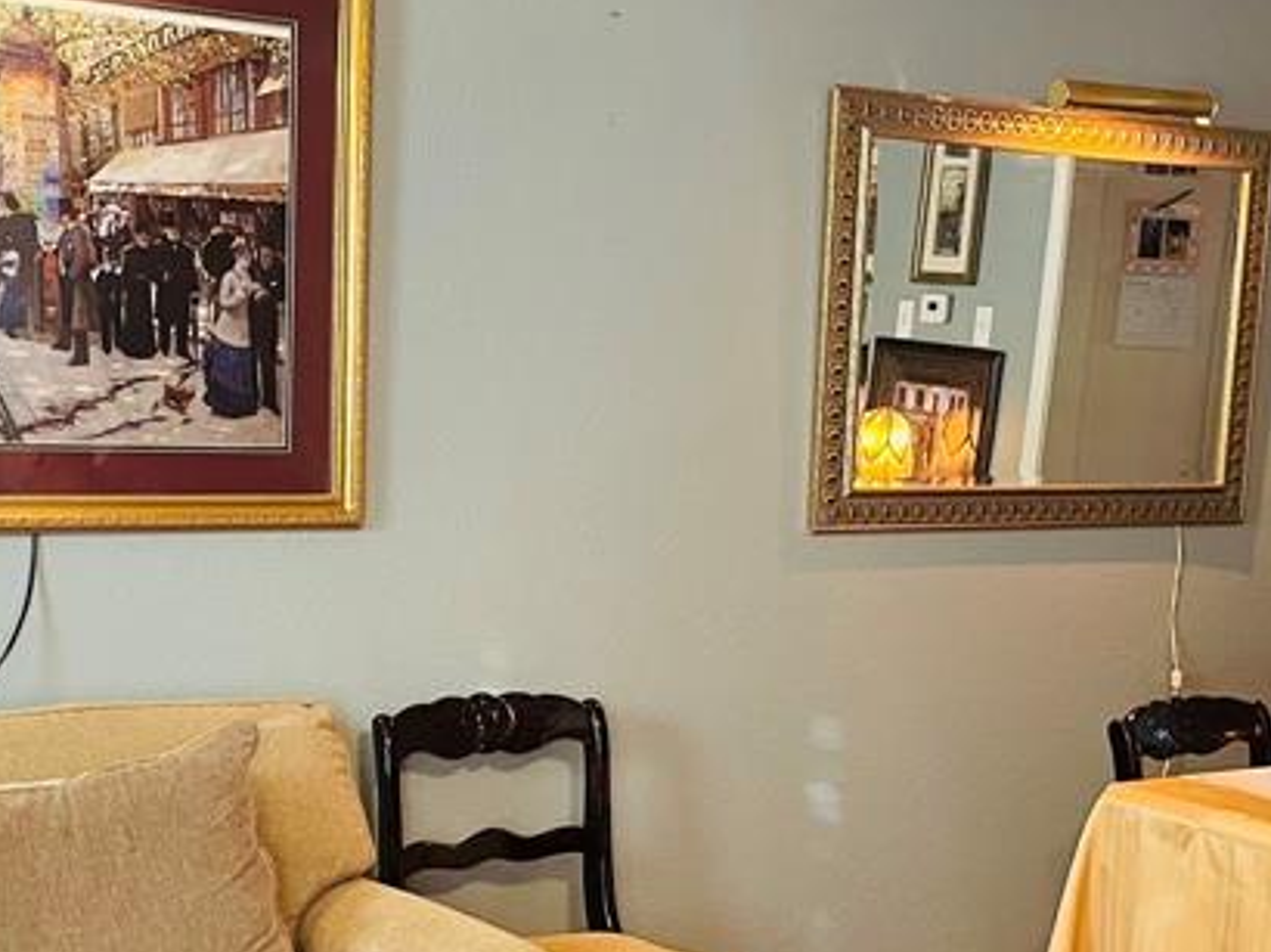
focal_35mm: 65
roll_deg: -2.0
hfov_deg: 29.7
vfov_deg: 22.5
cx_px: 778
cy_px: 629
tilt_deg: -6.4
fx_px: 2385
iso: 320
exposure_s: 1/60
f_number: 1.6
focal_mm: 4.2
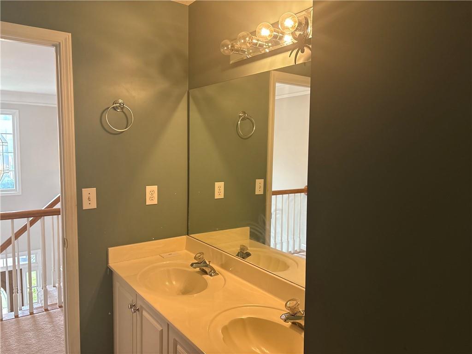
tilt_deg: -4.8
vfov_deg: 53.1
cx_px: 236
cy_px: 177
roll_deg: -1.1
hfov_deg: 67.3
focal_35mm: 26
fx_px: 355
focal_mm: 5.96
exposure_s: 1/60
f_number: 1.6
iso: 200
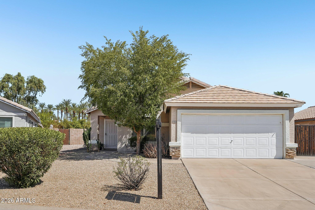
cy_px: 105
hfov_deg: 61.1
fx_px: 267
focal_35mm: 30
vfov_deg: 43.0
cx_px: 158
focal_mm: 30.5
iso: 400
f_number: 8
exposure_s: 1/1600
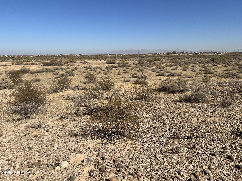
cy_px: 90
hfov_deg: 67.3
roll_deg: +1.7
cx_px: 121
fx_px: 182
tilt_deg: -12.2
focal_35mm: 26
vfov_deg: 53.1
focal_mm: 5.7
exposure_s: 1/6579
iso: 50
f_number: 1.5
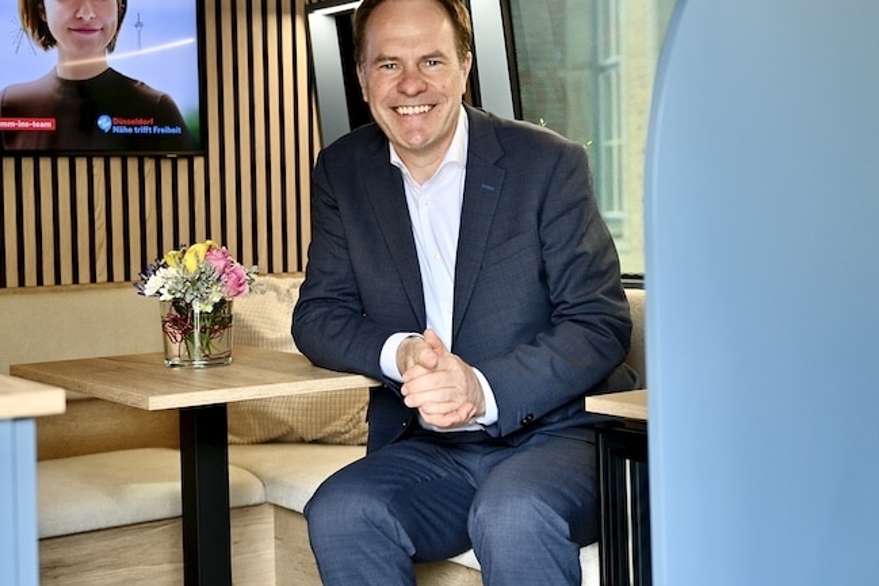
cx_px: 475
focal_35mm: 60
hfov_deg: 33.4
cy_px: 228
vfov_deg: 22.6
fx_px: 1465
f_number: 2.8
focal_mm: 38
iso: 250
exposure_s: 1/100
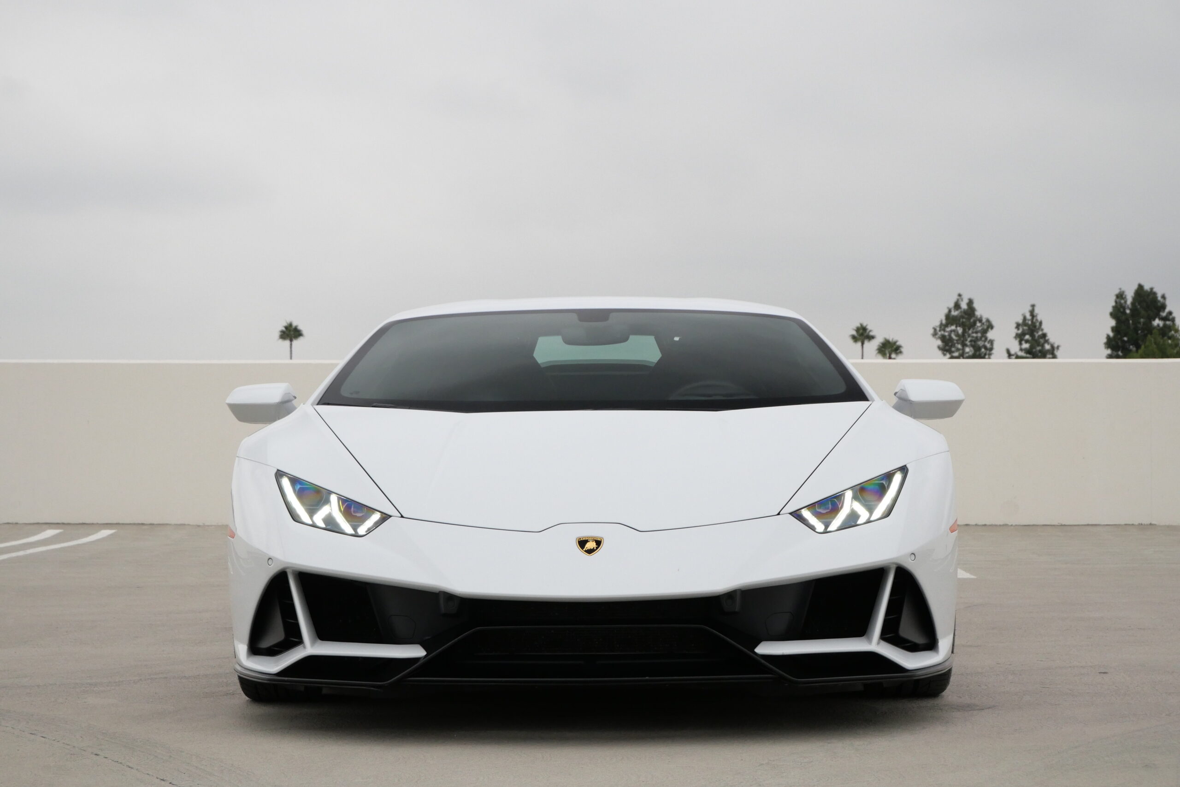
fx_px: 2229
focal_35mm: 68
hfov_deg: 29.7
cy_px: 394
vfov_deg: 20.0
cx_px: 590
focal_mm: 33
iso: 1000
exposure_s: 1/1000
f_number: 5.6
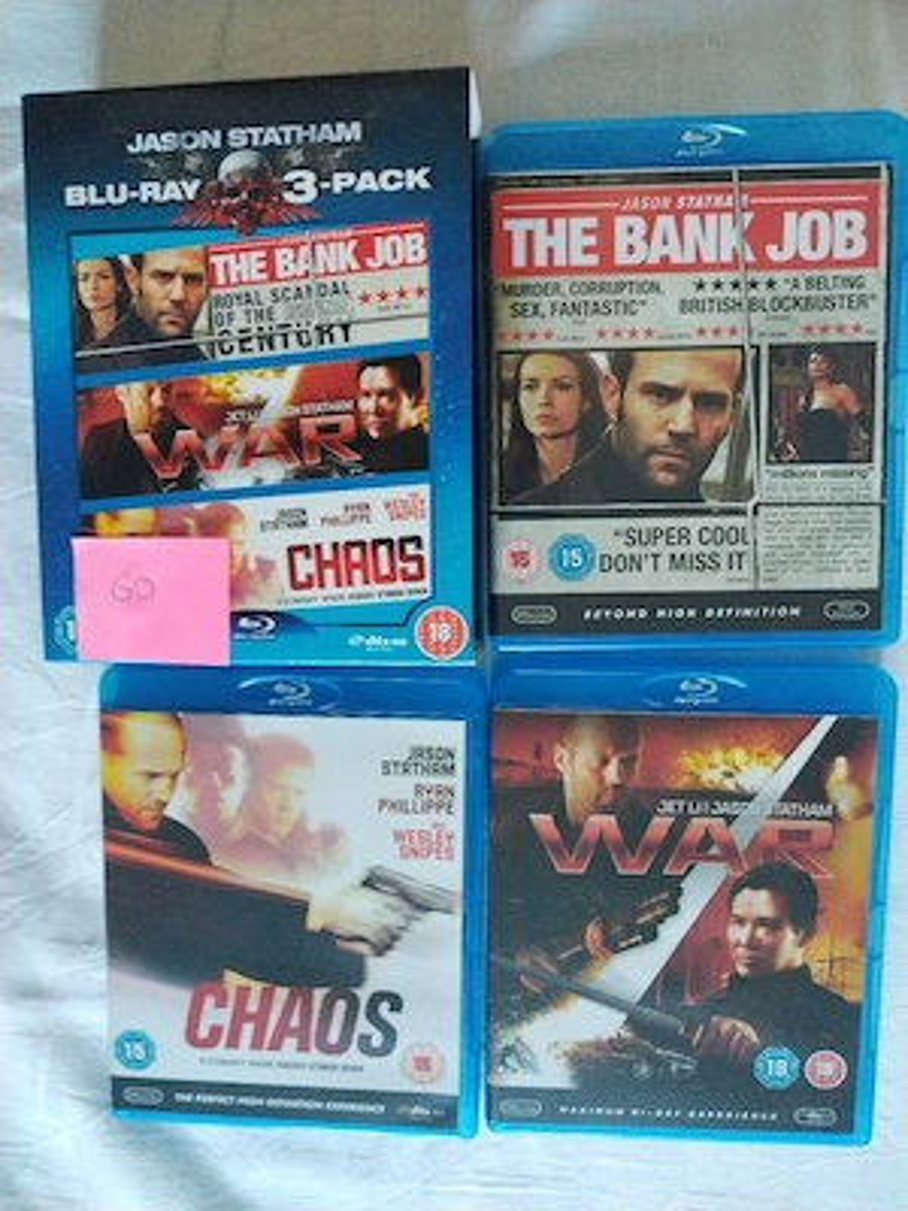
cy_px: 606
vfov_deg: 67.3
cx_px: 454
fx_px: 909
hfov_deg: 53.1
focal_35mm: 26
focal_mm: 4.75
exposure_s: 1/20
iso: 1157
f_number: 1.8
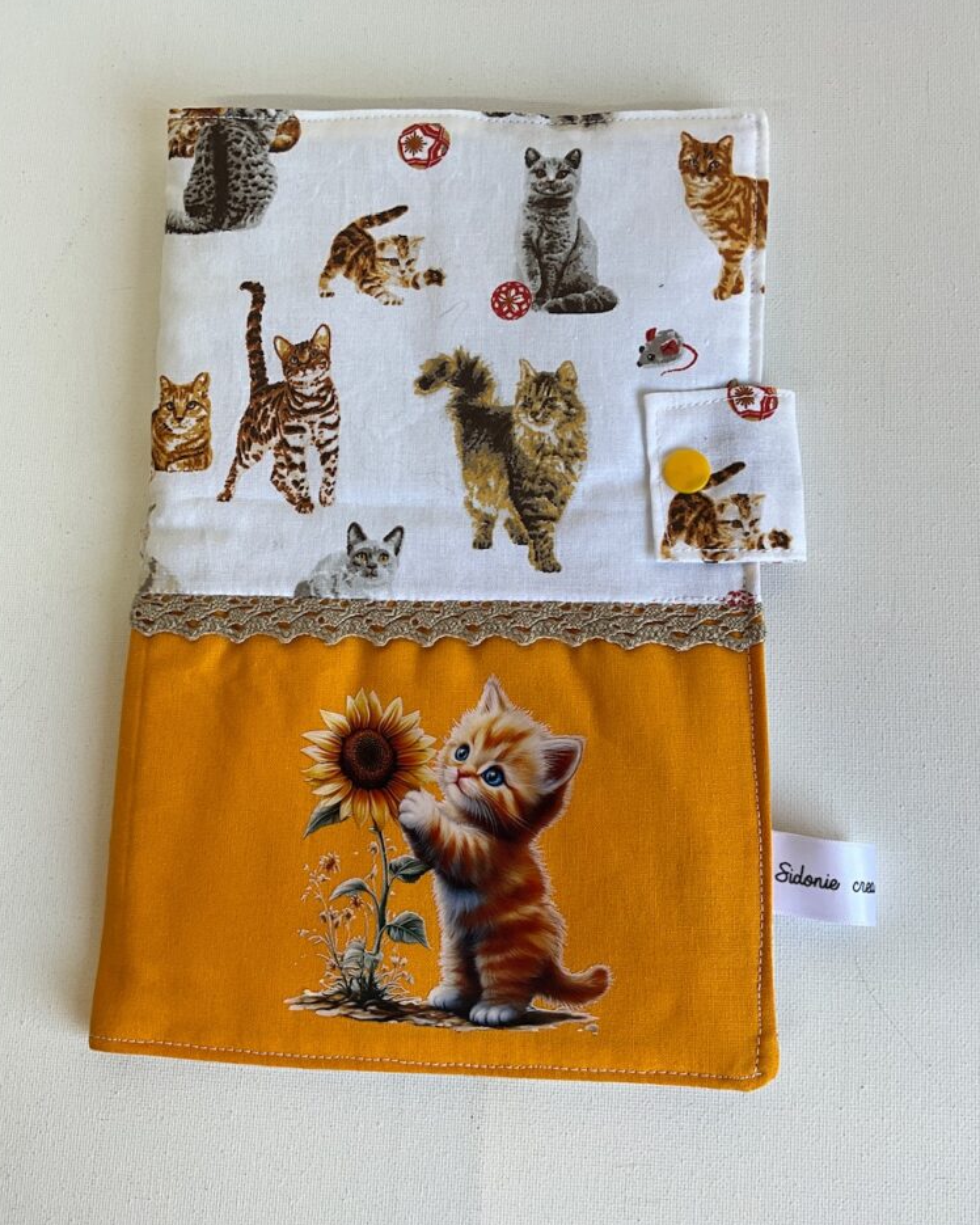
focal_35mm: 31
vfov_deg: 57.2
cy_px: 591
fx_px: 1124
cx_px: 487
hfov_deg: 47.1
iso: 20
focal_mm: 3
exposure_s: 1/100
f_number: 1.8
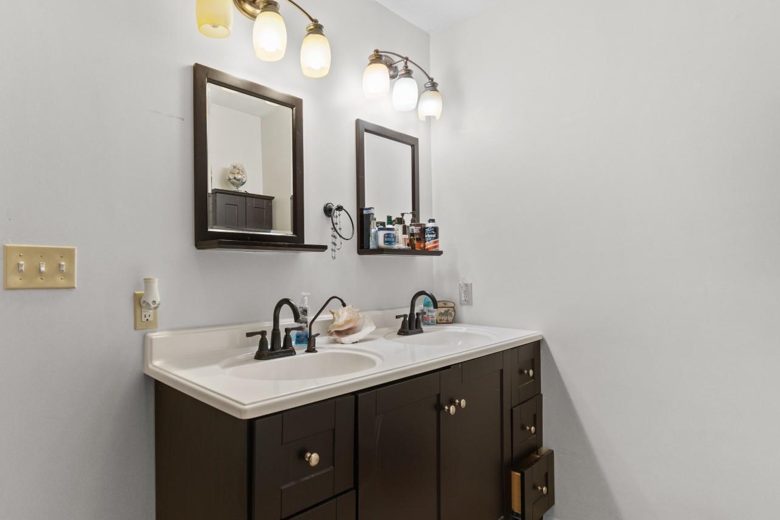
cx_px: 313
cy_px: 273
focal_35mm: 19
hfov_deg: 85.8
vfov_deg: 64.5
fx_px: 412
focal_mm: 10
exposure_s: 1/10
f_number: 4.5
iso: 100
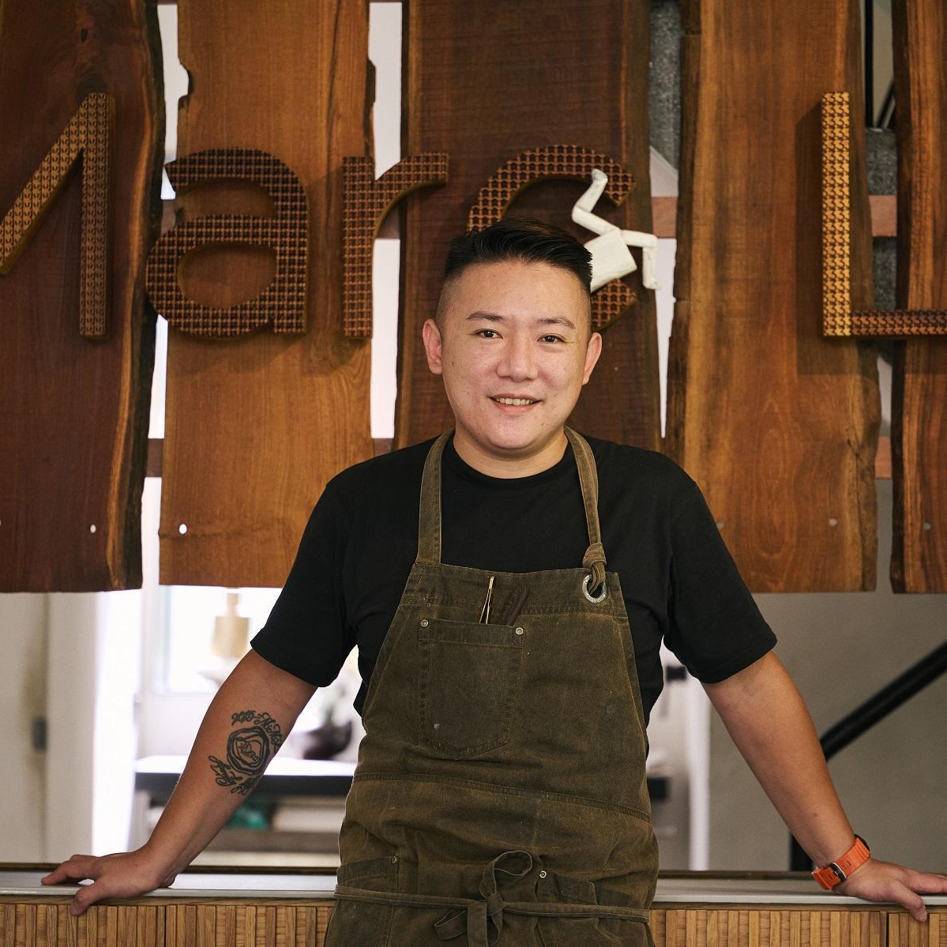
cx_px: 466
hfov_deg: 12.9
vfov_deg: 12.9
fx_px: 4178
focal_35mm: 135
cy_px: 472
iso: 640
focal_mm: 105
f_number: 2.8
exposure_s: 1/160
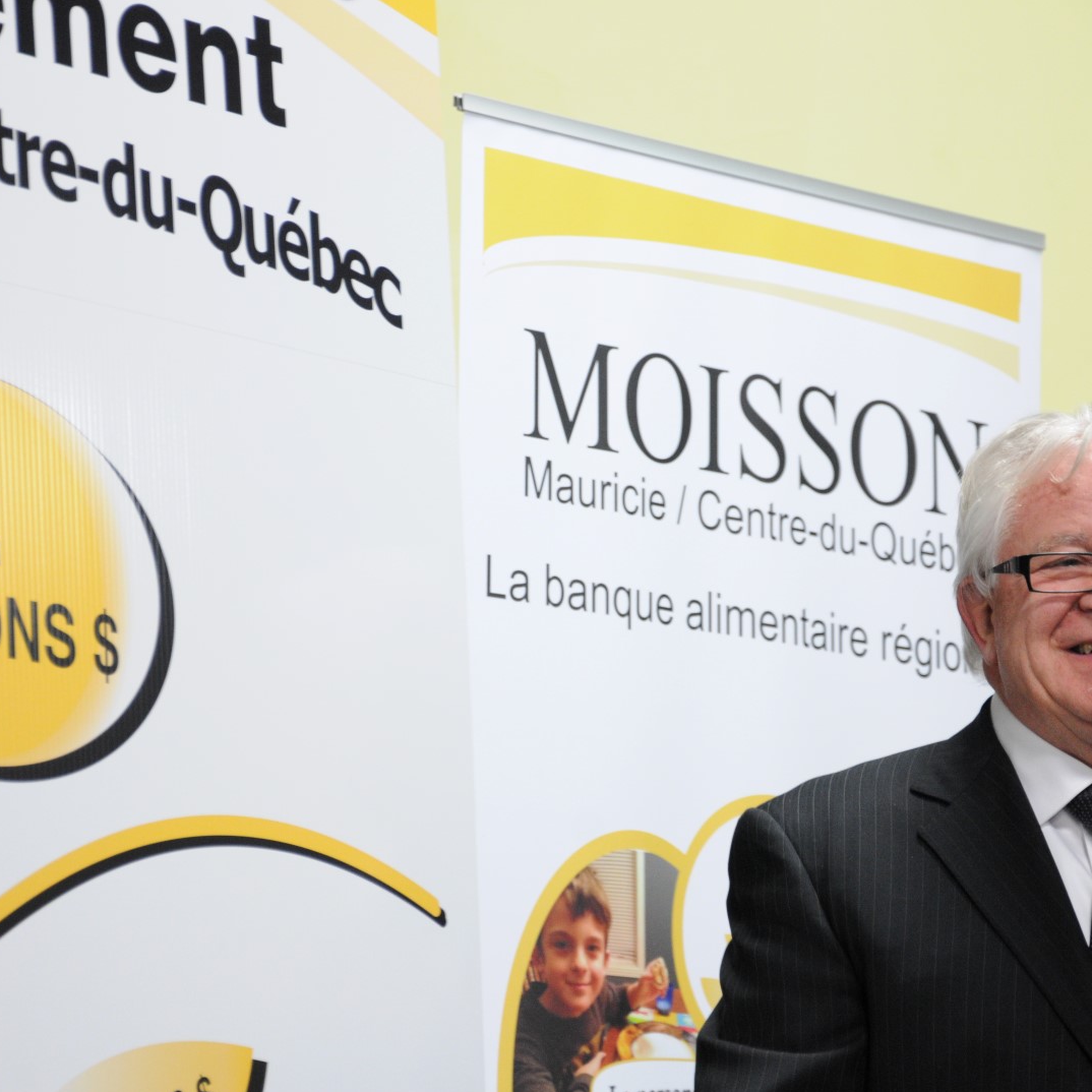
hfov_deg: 9.3
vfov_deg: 9.3
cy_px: 548
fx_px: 6745
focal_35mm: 189
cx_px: 552
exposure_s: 1/50
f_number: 5.6
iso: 1000
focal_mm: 98
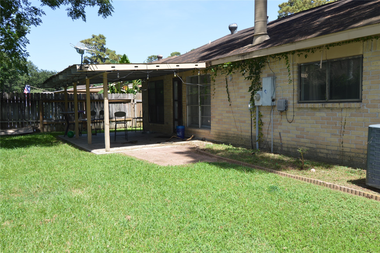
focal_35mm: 30
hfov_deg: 62.0
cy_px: 126
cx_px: 190
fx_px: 316
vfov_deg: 43.5
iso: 100
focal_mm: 20
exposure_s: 1/160
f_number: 6.3
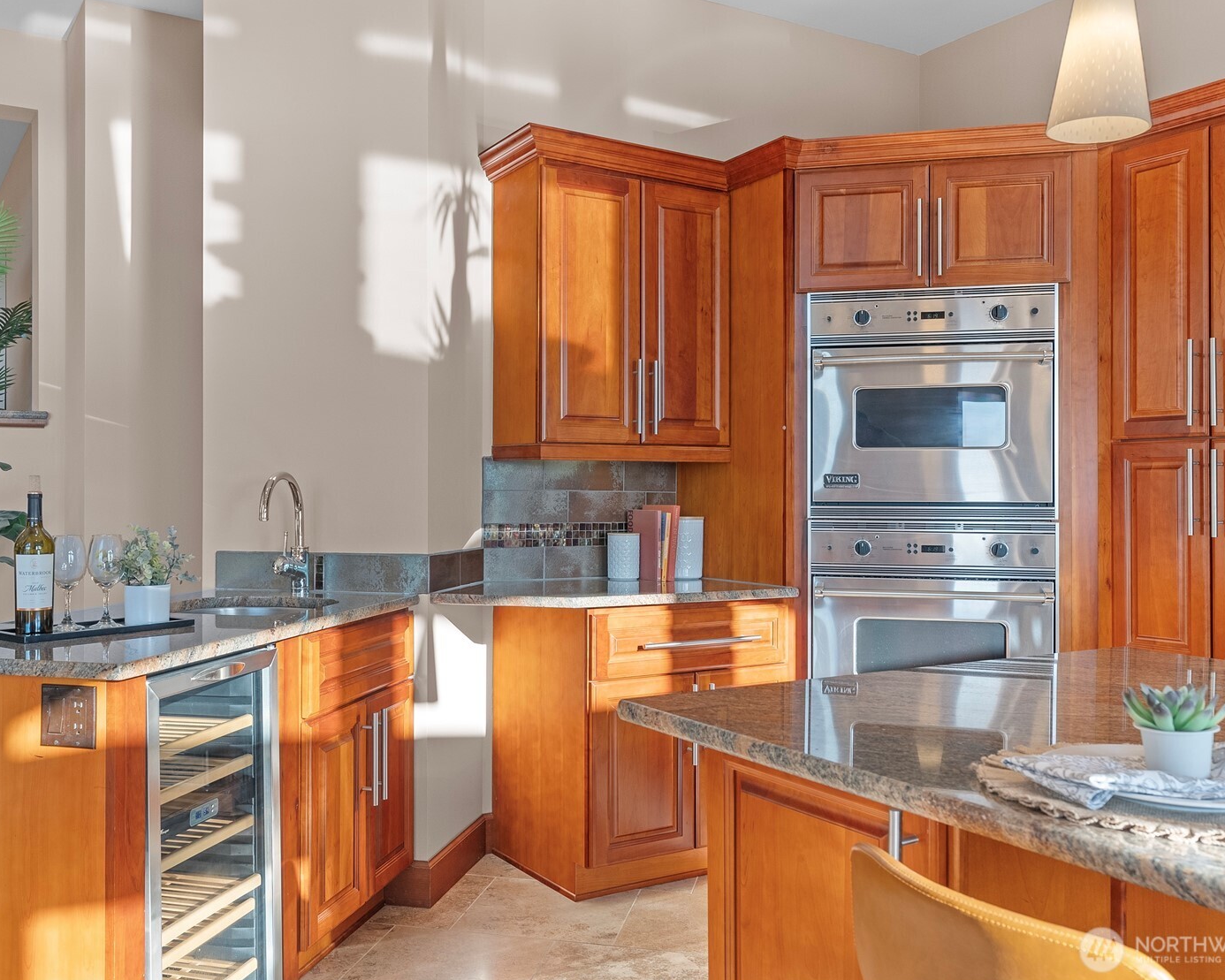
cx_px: 546
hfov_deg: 57.0
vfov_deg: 47.1
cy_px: 484
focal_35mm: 31
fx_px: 1124
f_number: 7.1
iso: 640
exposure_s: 1/13
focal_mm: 27
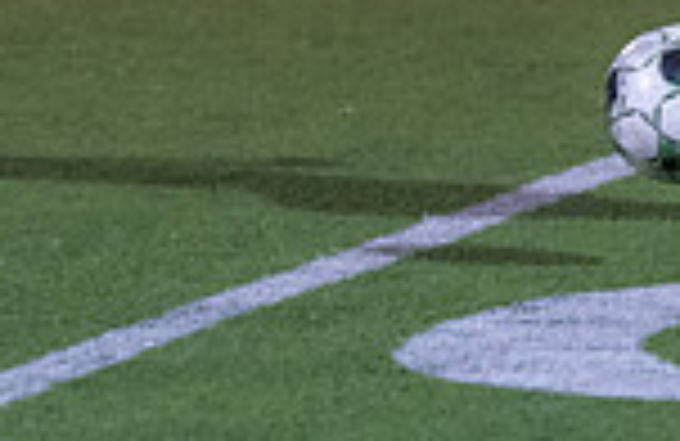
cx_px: 965
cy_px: -213
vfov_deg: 2.2
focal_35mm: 625
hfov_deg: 3.3
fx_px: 11709
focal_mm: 105
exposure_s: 1/1000
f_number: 2.8
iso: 3200
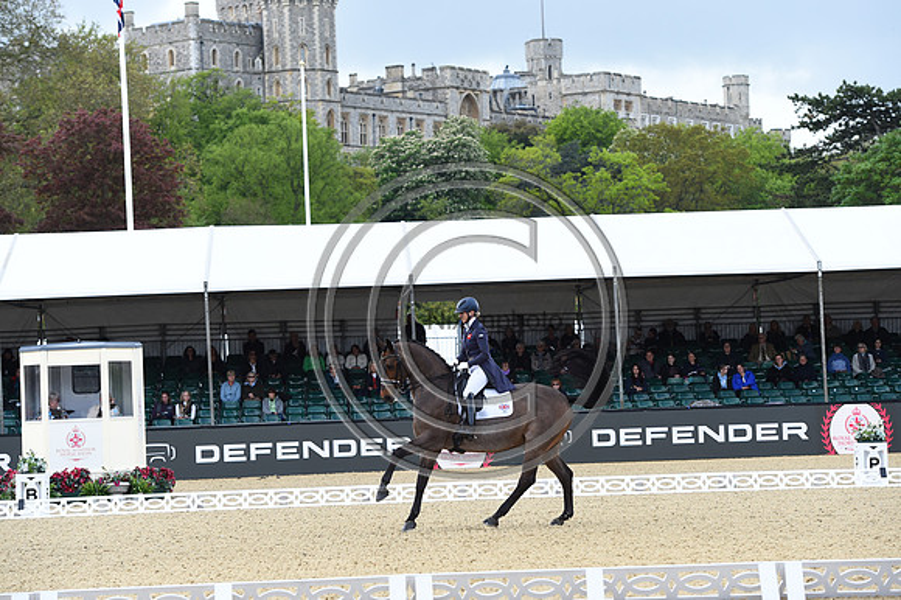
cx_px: 450
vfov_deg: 12.2
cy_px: 300
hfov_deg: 18.3
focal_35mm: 112
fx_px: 2801
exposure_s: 1/1600
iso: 900
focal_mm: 112
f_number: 5
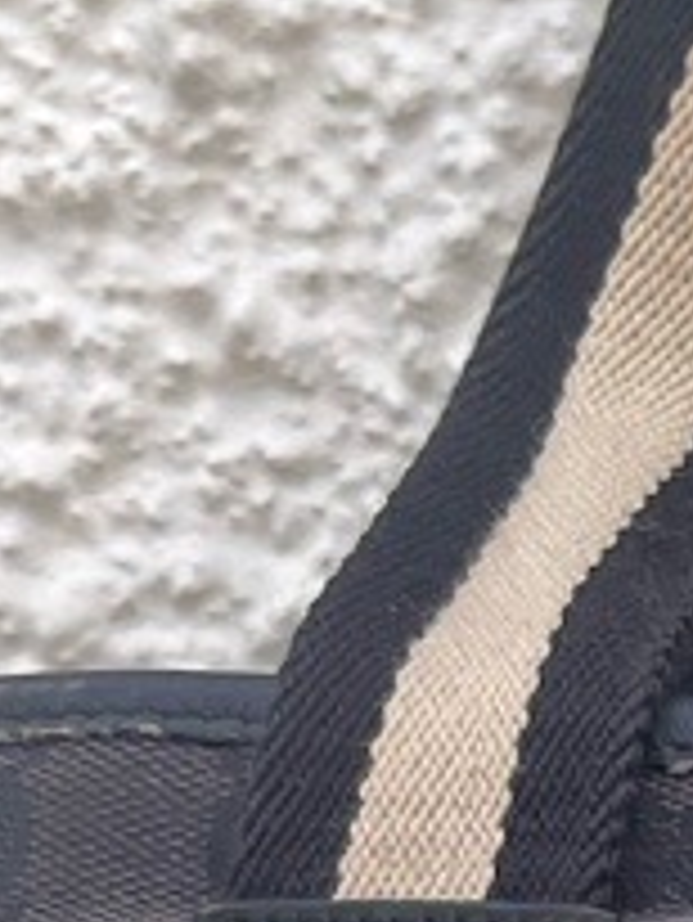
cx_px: 1386
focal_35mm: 203
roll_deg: -0.4
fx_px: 5413
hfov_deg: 7.1
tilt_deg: -12.2
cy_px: 2064
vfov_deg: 9.0
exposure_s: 1/520
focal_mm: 5.1
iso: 50
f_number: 1.6
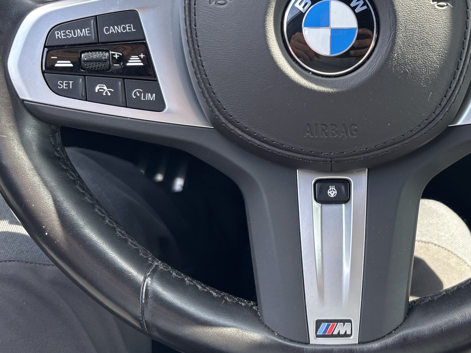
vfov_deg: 35.8
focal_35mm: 40
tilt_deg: -30.1
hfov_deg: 45.7
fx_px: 544
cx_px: 333
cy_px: 133
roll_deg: -12.9
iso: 64
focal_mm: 5.96
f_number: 1.6
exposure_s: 1/124
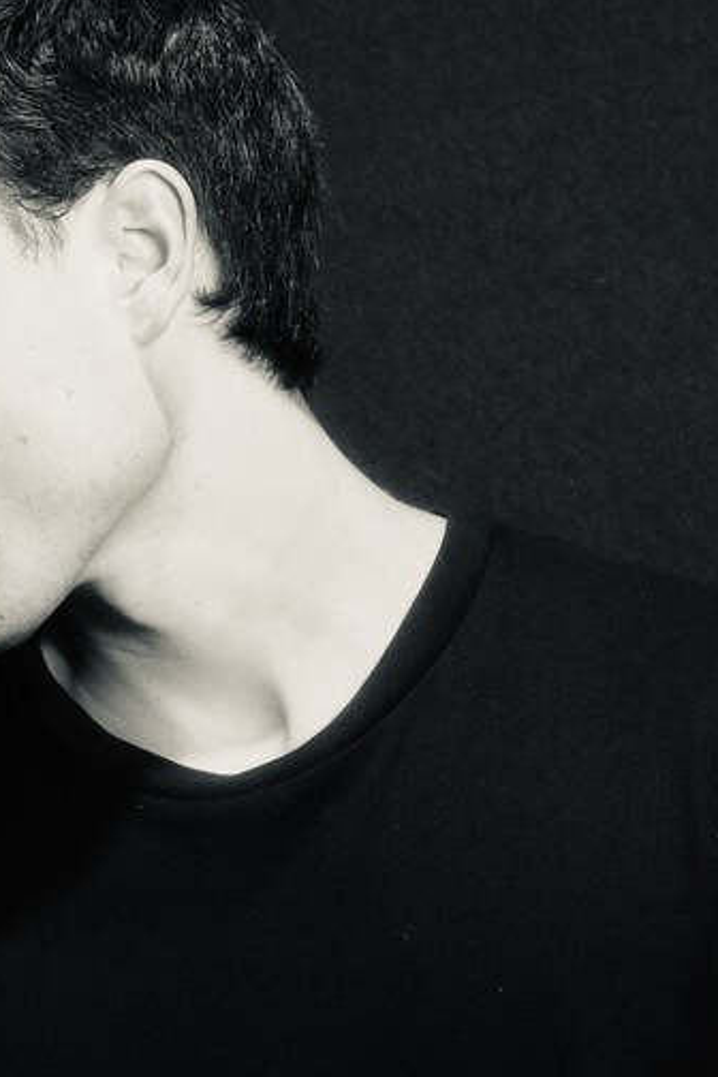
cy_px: 214
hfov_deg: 13.6
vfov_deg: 20.2
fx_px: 2991
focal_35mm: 100
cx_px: 143
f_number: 2.8
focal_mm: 18.3
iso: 500
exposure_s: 1/80
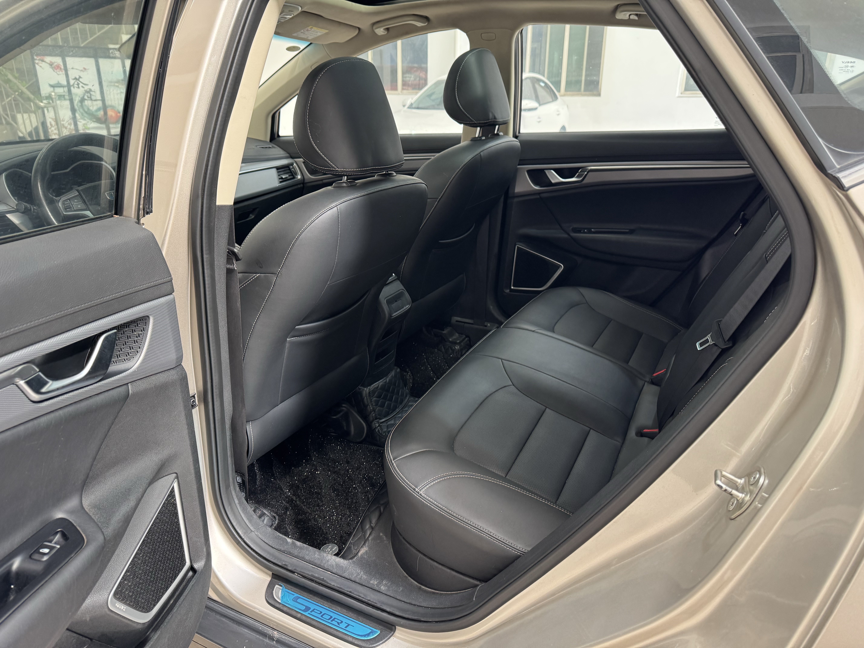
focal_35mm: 24
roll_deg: +0.2
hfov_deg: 71.6
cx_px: 432
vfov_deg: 56.8
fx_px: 599
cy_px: 324
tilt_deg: -21.6
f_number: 1.78
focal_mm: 6.76
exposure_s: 1/107
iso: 200
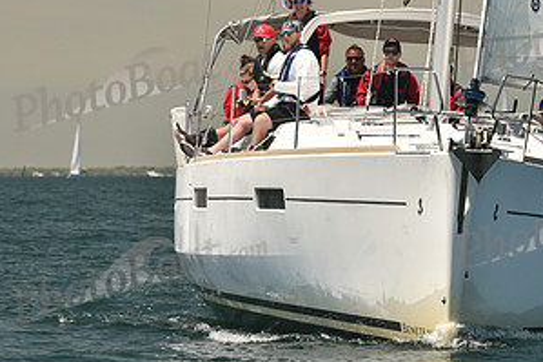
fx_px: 4975
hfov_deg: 6.2
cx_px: 363
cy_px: 154
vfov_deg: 4.2
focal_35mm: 330
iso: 250
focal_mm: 170
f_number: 5.6
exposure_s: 1/800
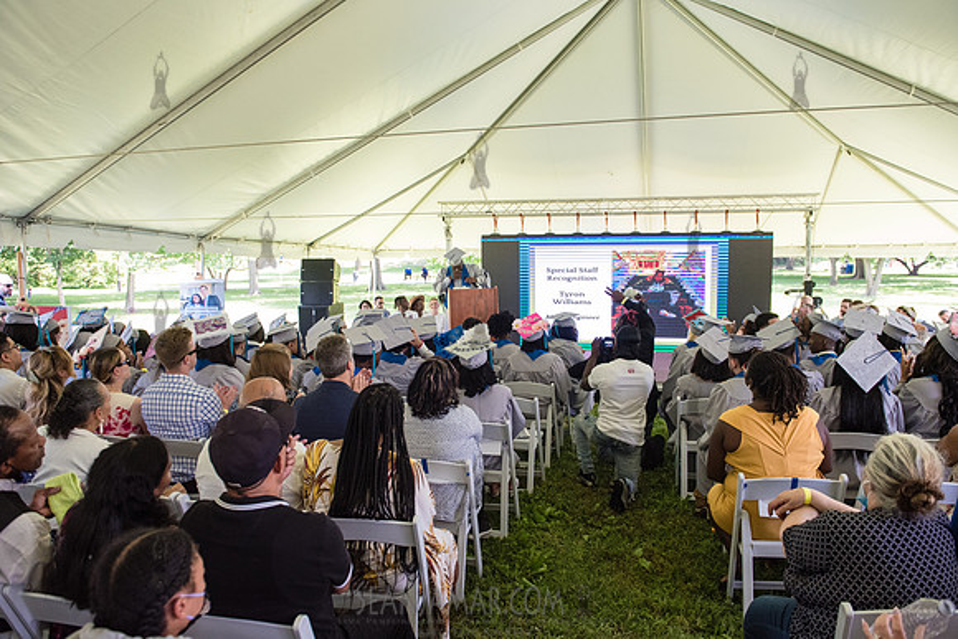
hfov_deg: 70.3
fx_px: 680
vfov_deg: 50.4
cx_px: 479
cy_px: 320
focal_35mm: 26
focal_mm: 24
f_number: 4
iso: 2500
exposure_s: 1/800
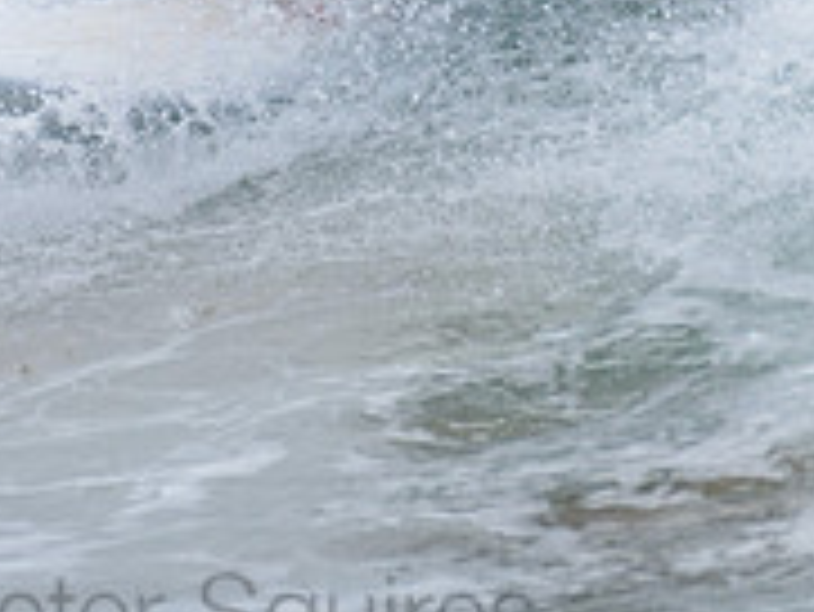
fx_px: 44379
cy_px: -280
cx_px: 74
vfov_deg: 0.8
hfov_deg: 1.1
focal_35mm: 1886
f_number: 5.6
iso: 200
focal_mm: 500
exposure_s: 1/2000
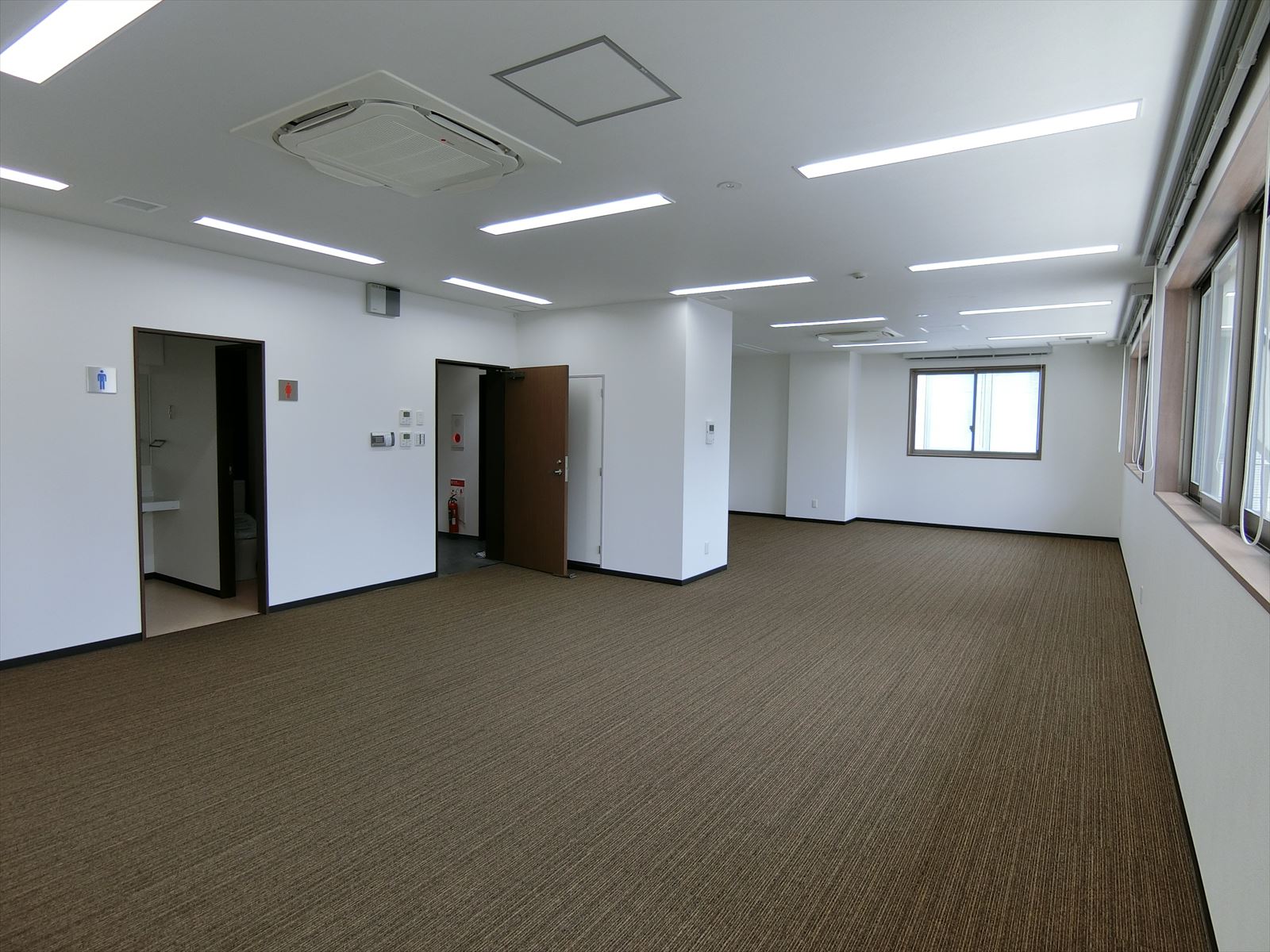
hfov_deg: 84.7
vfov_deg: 68.7
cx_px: 635
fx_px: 697
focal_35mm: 19
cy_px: 476
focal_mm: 4.06
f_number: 2.7
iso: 80
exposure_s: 1/125
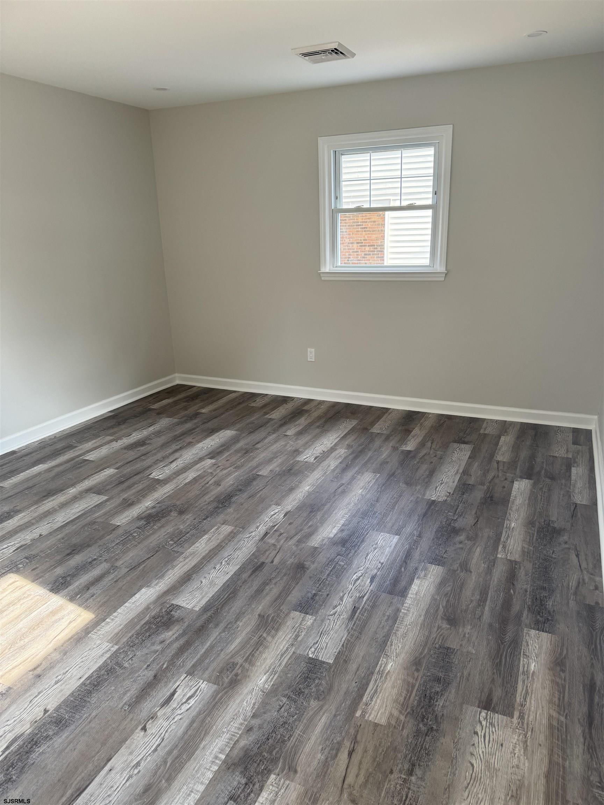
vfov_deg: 71.6
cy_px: 402
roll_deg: +1.7
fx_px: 558
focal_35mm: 24
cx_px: 302
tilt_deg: -17.2
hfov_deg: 56.8
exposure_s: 1/154
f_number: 1.78
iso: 100
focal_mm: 6.76
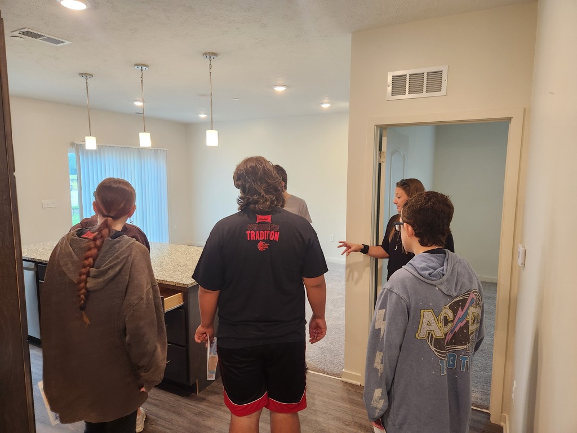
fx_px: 383
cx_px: 288
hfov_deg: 73.9
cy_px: 216
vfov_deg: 58.9
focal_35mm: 23
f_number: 1.8
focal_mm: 5.4
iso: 400
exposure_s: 1/120
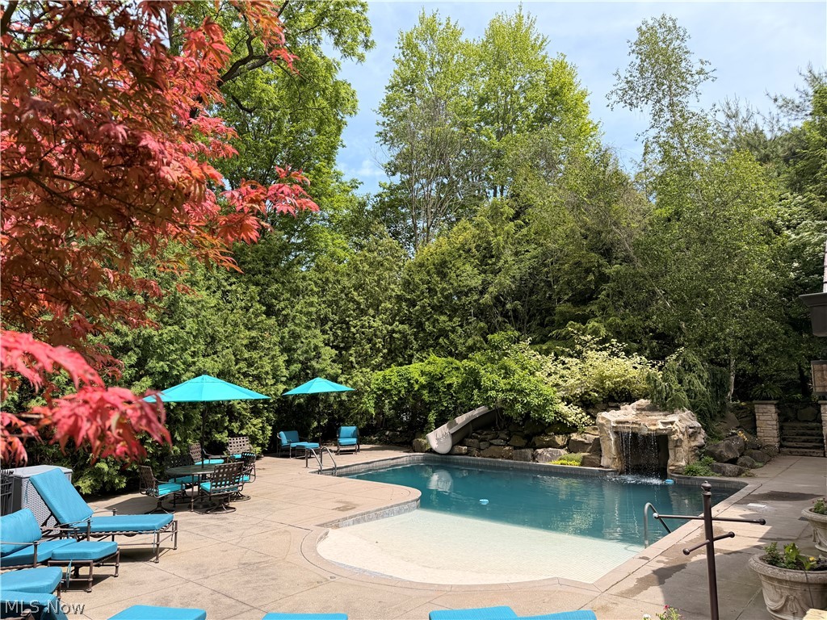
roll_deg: +1.6
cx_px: 414
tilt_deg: +6.4
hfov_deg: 71.6
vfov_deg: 56.8
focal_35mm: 24
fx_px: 573
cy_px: 310
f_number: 1.78
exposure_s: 1/2445
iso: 100
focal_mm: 6.76
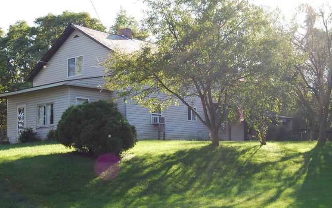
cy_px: 112
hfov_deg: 31.5
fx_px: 588
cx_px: 164
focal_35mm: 65
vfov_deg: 20.0
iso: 200
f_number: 9
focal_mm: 32
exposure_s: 1/100
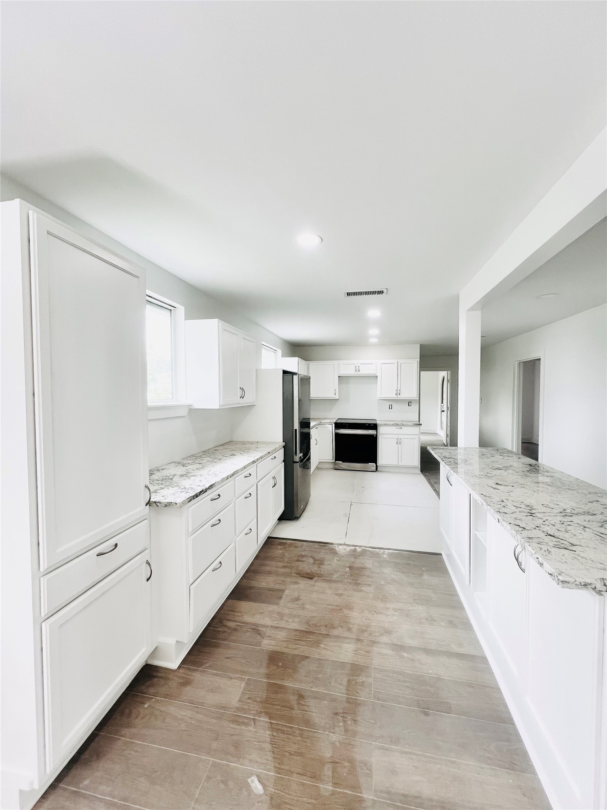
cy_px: 405
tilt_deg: +1.1
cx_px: 304
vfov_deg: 106.2
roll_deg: -2.0
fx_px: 304
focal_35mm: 13
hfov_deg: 89.9
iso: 50
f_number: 1.8
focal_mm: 1.57
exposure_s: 1/120
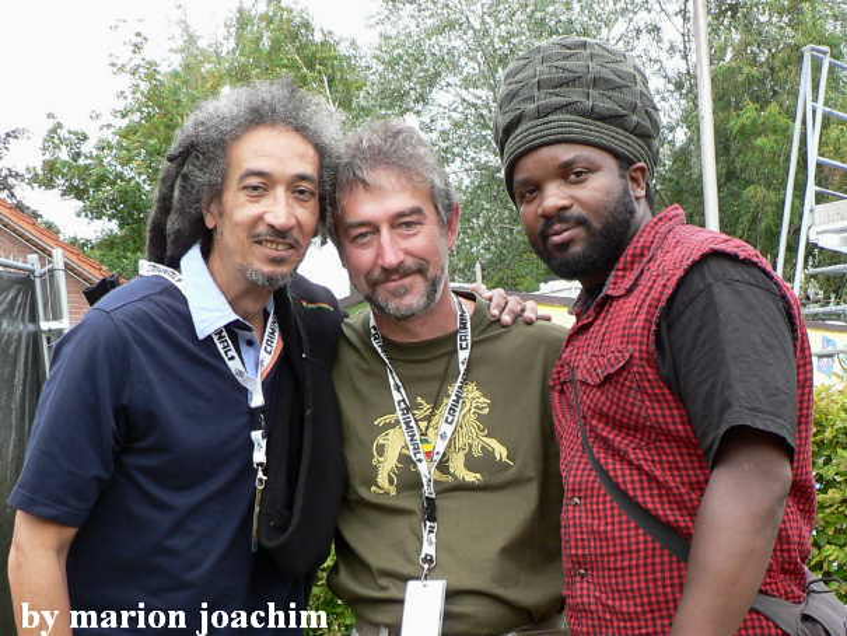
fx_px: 857
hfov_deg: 52.6
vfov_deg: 40.7
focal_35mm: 35
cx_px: 424
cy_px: 318
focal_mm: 6
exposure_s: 1/100
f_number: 4
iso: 64
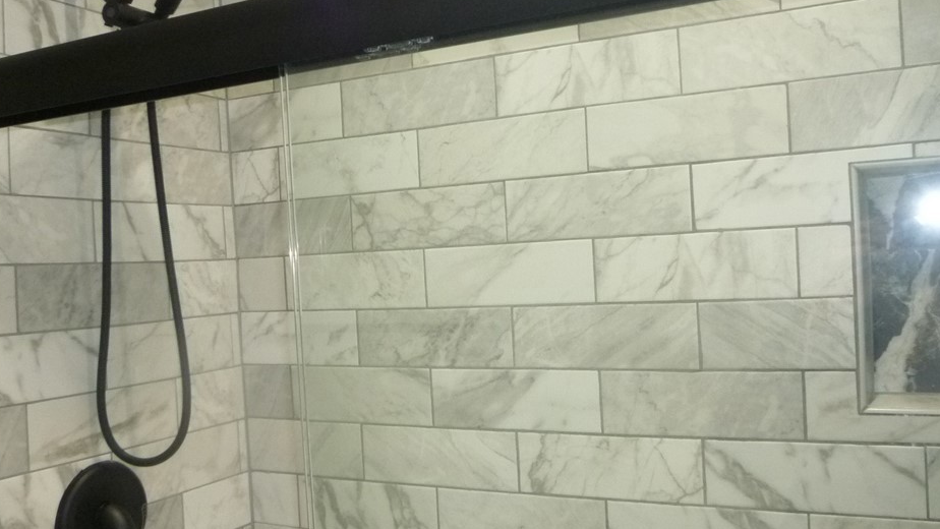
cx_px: 473
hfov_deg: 56.6
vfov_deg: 33.7
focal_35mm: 35
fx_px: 872
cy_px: 272
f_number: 3.3
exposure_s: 1/80
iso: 400
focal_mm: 5.2
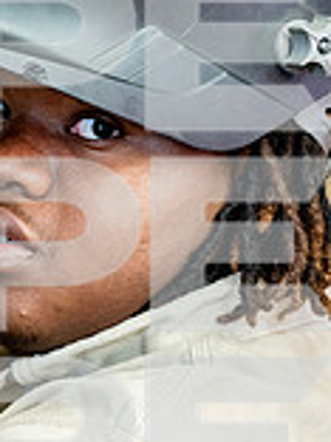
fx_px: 1951
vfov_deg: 12.9
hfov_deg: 9.6
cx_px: -79
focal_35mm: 153
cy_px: 246
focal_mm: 55
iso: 2500
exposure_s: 1/125
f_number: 4
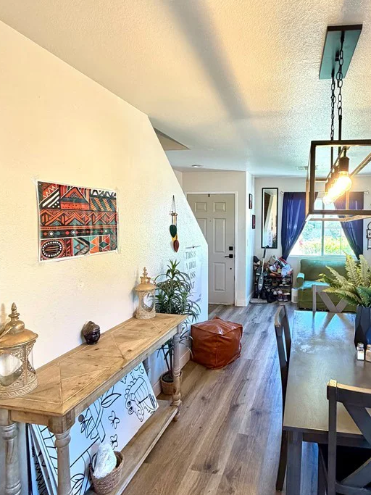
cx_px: 262
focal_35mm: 21
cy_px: 238
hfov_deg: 61.1
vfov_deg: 79.0
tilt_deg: -2.5
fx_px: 300
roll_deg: -0.2
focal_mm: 2.22
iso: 200
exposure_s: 1/60
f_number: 2.2
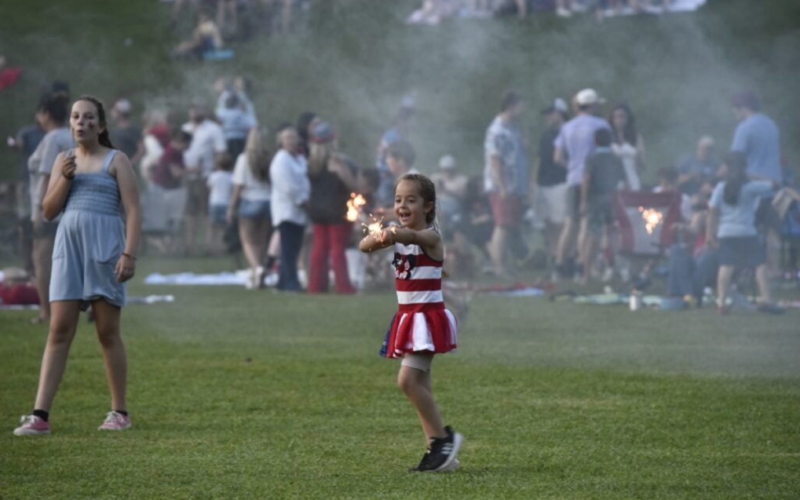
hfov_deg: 10.2
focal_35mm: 205
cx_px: 400
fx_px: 4470
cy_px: 261
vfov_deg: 6.4
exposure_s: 1/100
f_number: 4.5
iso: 2500
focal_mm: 200
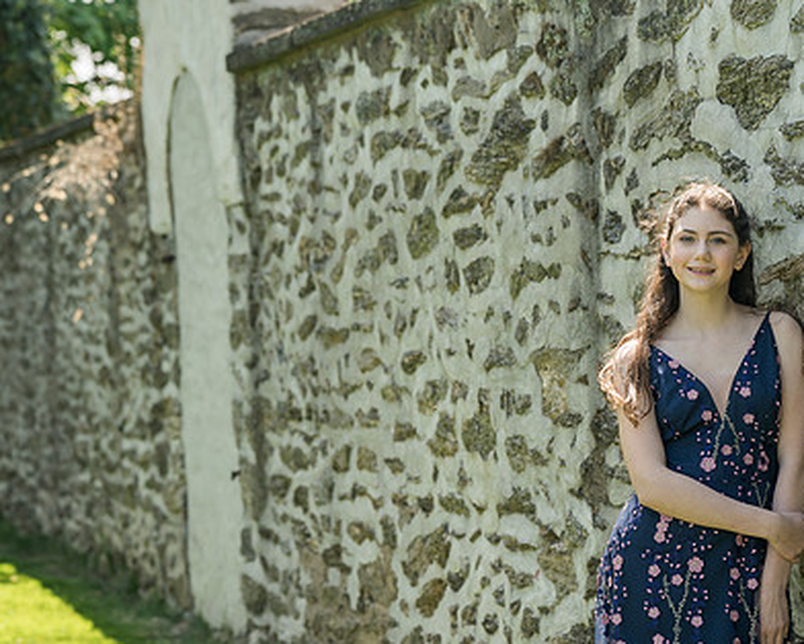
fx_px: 2666
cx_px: 431
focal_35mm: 112
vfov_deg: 13.8
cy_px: 337
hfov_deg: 17.1
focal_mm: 77
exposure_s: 1/320
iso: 100
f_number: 3.5
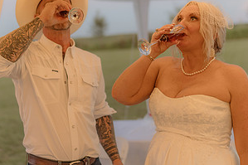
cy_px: 69
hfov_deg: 29.7
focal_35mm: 68
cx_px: 113
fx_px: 468
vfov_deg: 20.0
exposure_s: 1/125
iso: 500
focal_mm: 35
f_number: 1.4
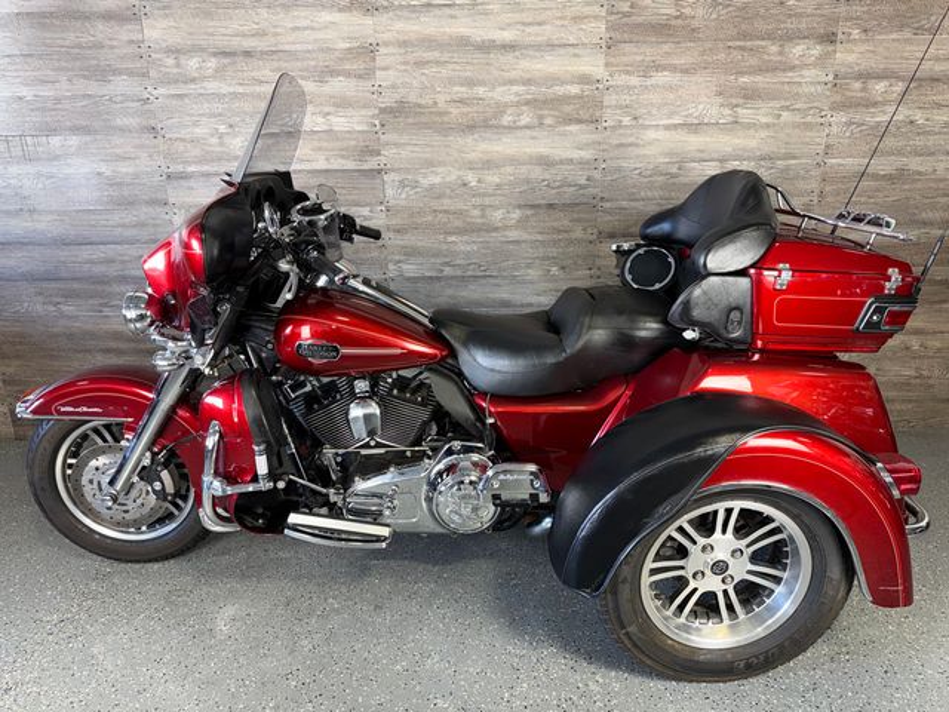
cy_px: 356
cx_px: 474
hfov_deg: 71.6
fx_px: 658
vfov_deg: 56.8
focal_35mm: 24
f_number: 1.78
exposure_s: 1/27
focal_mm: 6.76
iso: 64
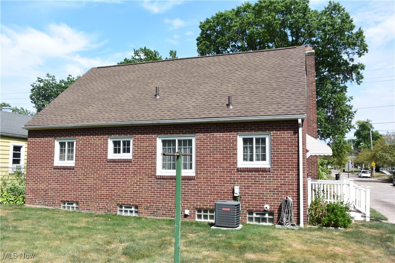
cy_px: 132
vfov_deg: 43.6
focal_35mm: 30
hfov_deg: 61.9
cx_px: 198
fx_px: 329
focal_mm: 11.2
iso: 160
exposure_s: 1/640
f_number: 4.5
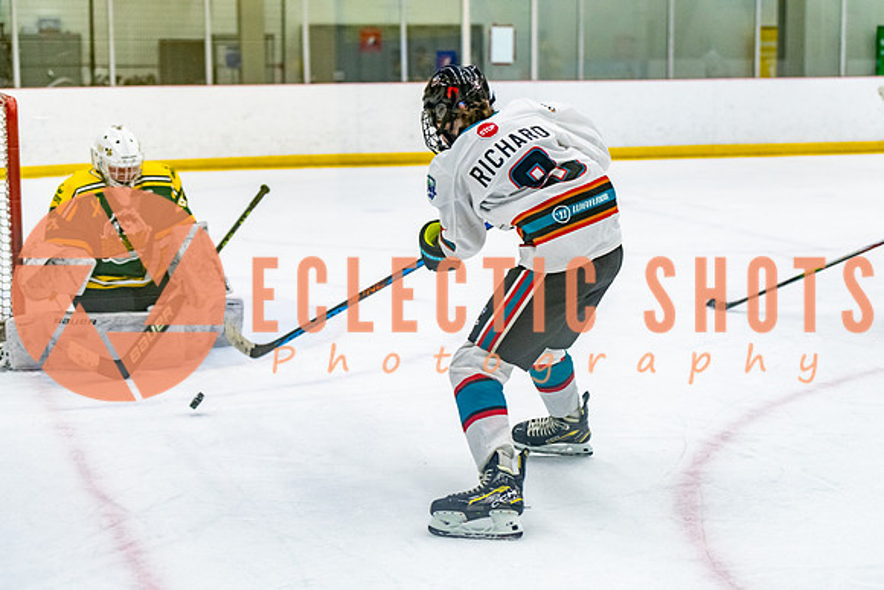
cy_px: 295
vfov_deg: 17.3
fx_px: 1942
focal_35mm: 79
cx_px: 499
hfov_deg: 25.6
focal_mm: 70
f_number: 2.8
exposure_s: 1/800
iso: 4000
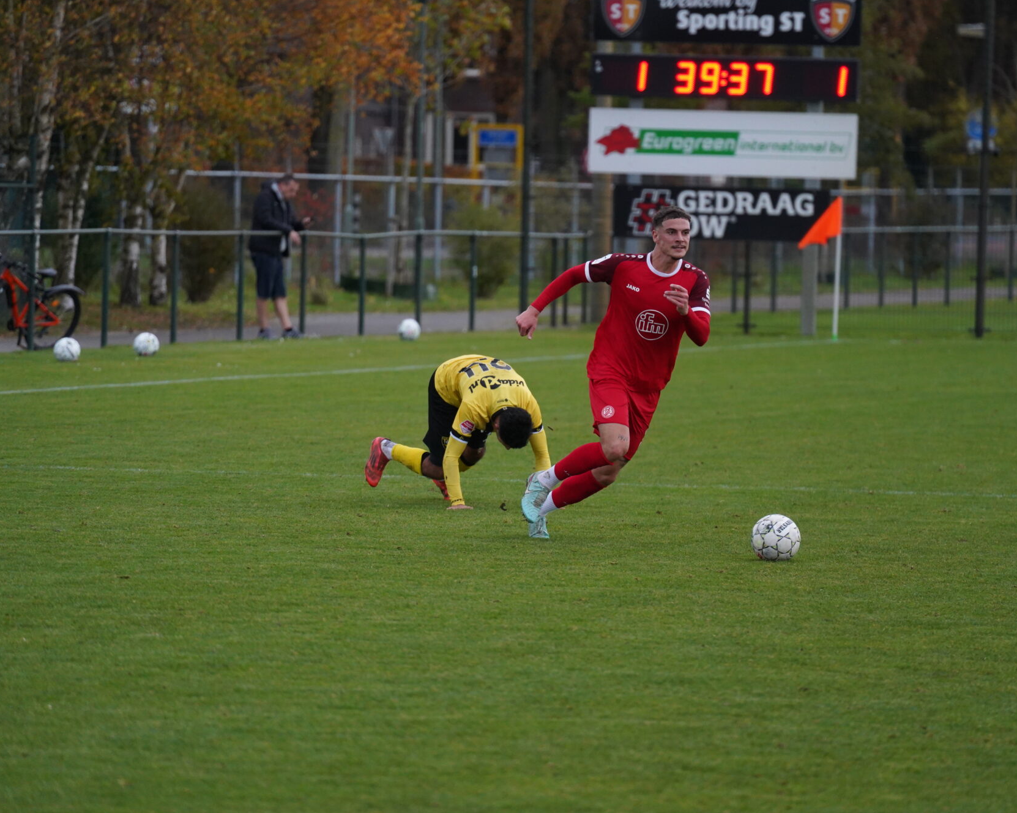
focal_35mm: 347
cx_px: 624
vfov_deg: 4.5
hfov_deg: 5.6
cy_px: 409
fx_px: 10443
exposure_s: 1/1000
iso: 3200
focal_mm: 300
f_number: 5.6
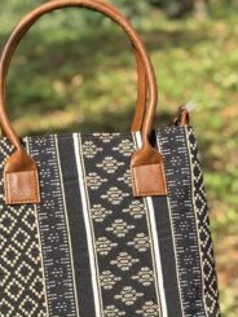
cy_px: 180
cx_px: 74
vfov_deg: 17.4
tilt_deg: -2.3
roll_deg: +2.0
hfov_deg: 13.1
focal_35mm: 113
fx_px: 1035
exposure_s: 1/805
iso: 32
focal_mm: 5.96
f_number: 1.6
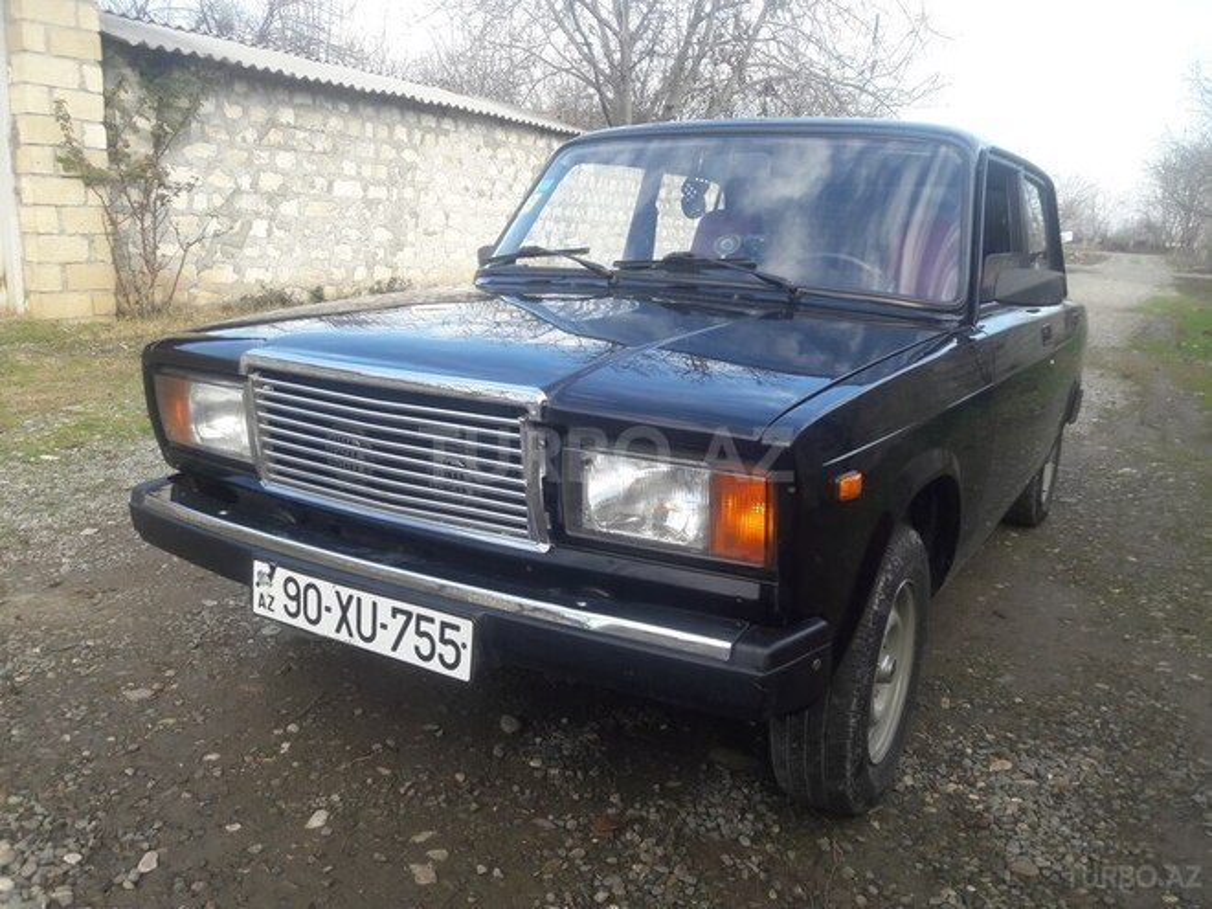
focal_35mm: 28
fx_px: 980
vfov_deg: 49.7
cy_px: 454
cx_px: 606
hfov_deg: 63.4
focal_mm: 3.7
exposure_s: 1/252
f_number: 1.9
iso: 40
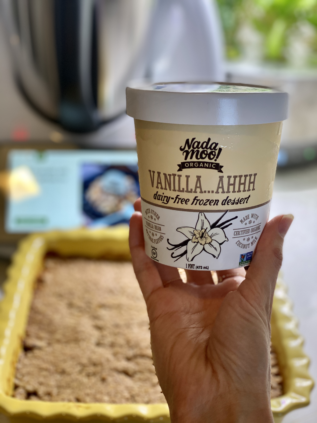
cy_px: 212
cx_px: 158
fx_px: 635
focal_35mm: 52
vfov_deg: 36.8
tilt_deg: -28.8
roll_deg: -2.1
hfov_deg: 28.0
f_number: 2
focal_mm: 6
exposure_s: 1/122
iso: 100
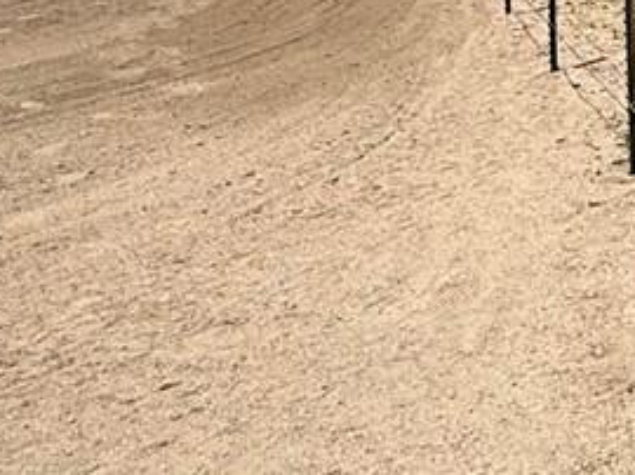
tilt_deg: -3.9
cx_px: 1075
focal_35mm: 83
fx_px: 1521
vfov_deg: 16.9
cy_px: -106
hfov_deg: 19.1
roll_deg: +2.7
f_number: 2.2
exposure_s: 1/3663
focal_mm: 2.22
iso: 50
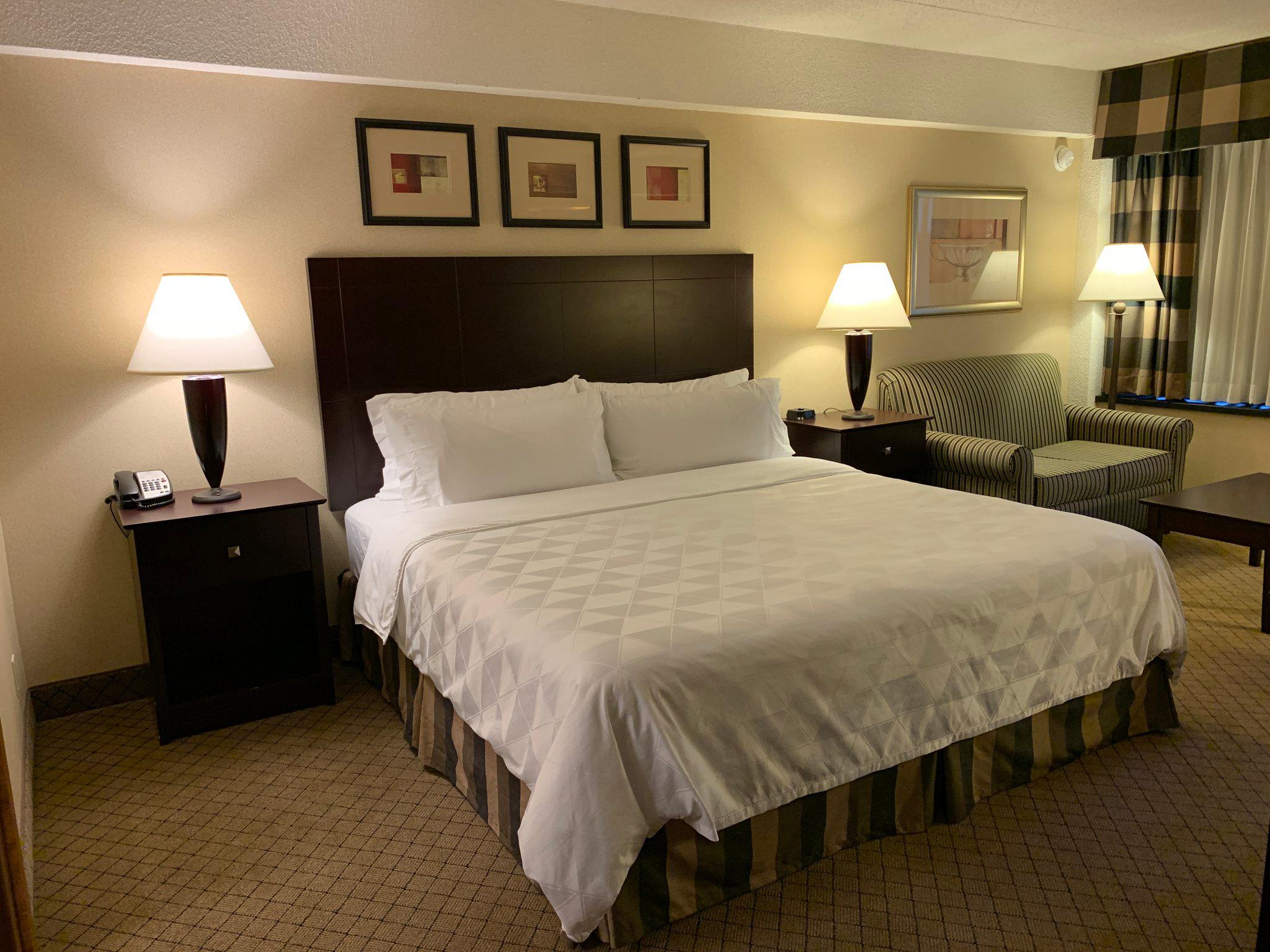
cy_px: 476
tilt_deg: -10.8
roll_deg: +1.4
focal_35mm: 26
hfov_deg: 67.3
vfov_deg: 53.1
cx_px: 635
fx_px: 954
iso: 160
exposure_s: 1/60
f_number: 1.8
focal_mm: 4.25
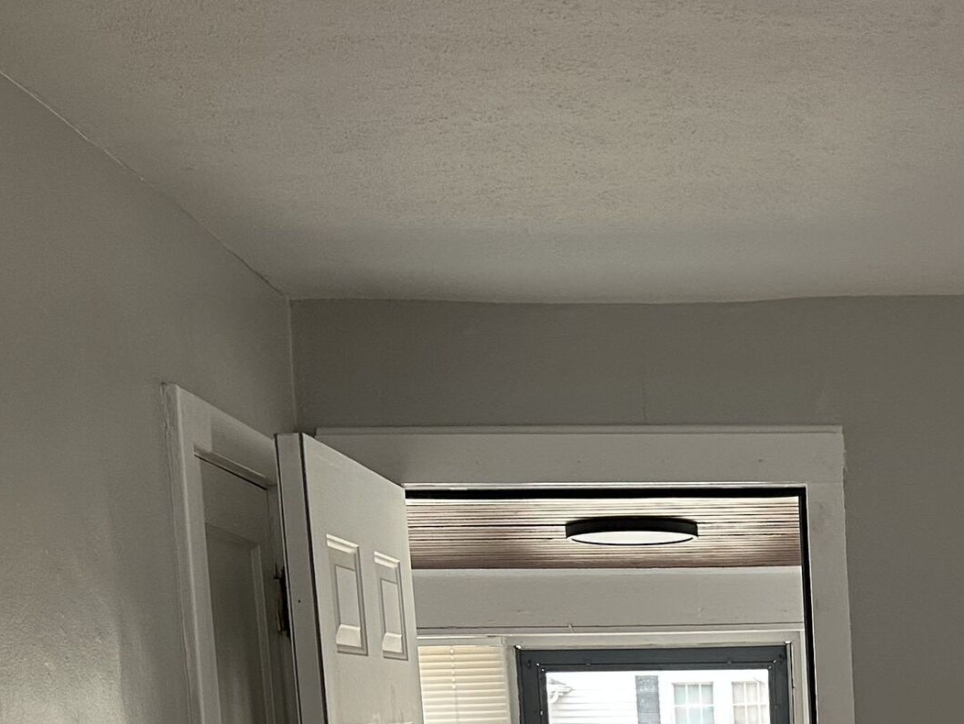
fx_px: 1950
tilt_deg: -9.2
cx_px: 1002
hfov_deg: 26.1
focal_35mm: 70
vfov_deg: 19.0
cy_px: 1018
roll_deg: +1.9
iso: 200
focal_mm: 6.86
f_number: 1.78
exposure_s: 1/120
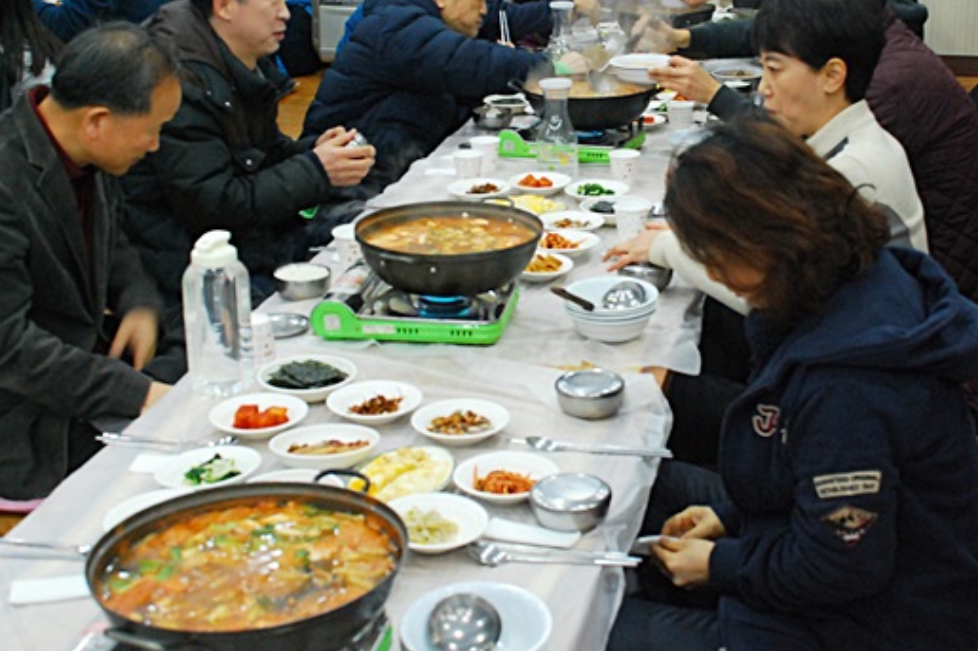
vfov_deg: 24.1
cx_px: 568
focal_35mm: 56
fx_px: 1521
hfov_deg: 35.6
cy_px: 222
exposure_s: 1/30
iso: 800
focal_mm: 24
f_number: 4
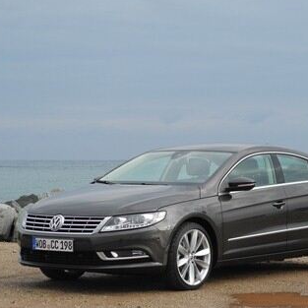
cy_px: 183
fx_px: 1238
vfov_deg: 14.2
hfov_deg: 14.2
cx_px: 207
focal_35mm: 123
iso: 100
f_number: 4
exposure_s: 1/420
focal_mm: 14.5
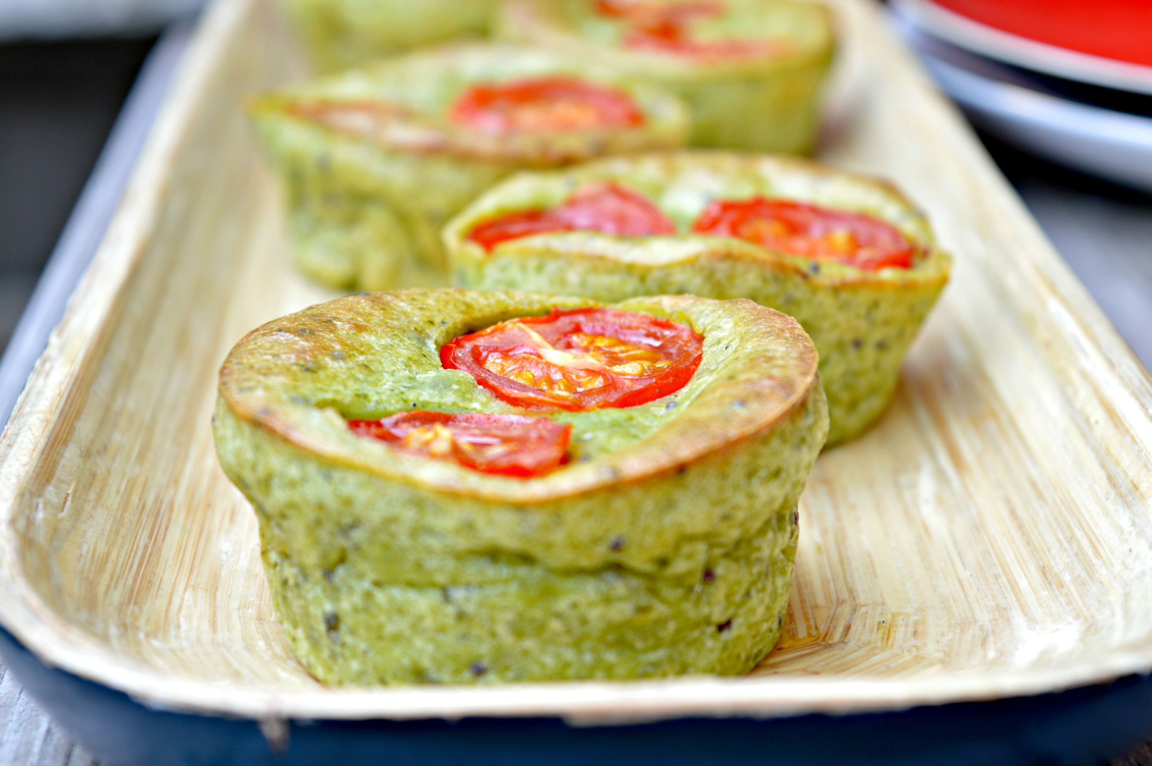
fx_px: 2637
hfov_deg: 24.6
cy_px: 383
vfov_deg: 16.5
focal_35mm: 82
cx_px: 576
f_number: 5.6
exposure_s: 1/20
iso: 100
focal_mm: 55
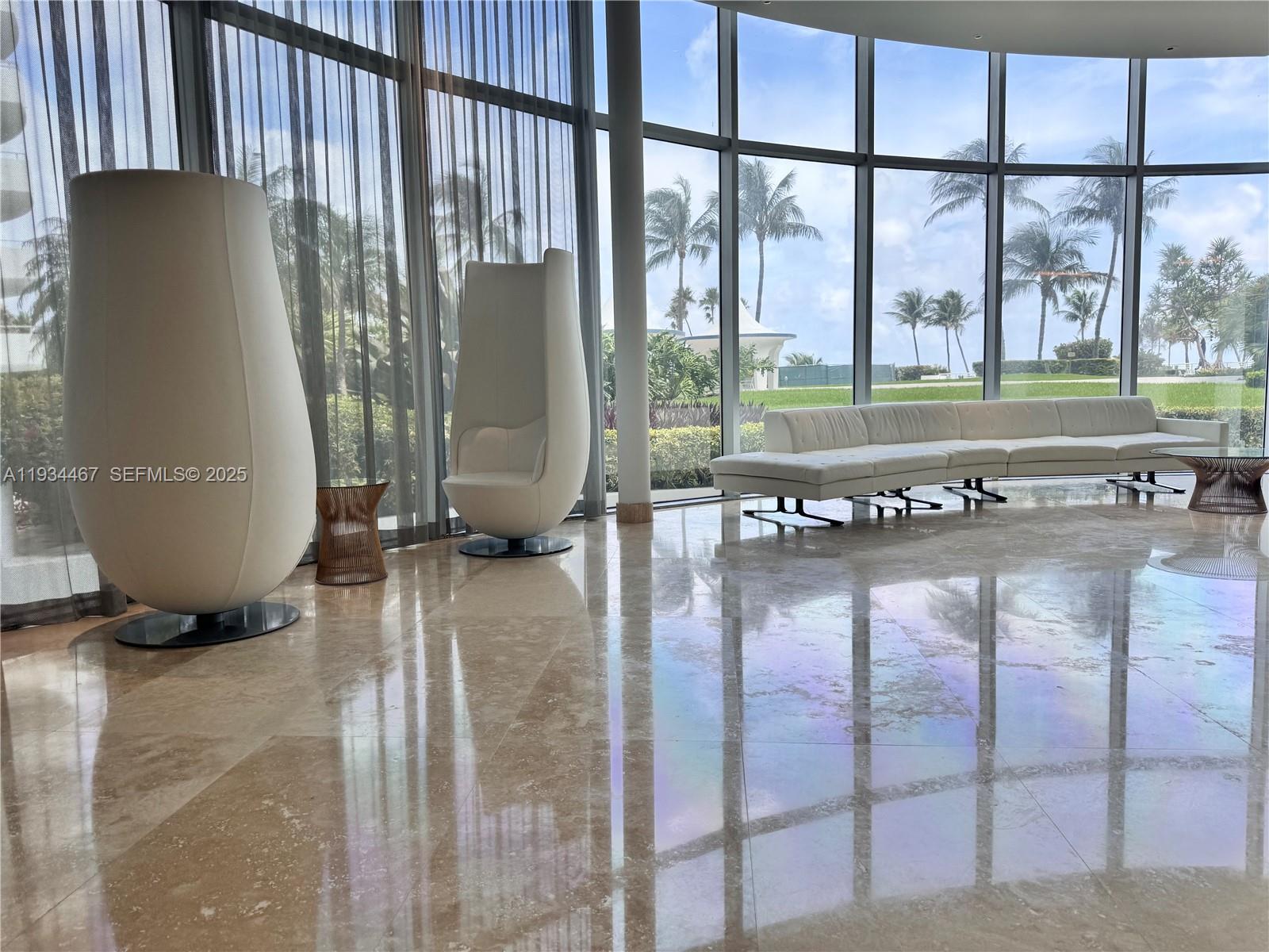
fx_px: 880
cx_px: 634
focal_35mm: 24
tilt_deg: -5.7
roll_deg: +0.9
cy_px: 476
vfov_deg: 56.8
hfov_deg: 71.6
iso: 80
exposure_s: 1/700
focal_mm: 6.76
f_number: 1.78
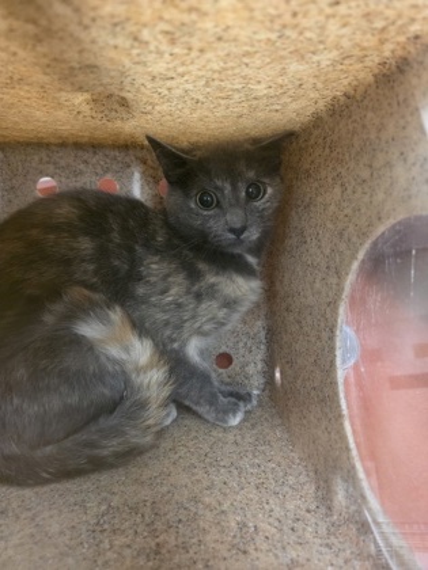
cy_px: 285
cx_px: 214
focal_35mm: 23
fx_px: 379
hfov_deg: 58.9
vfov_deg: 73.9
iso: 1600
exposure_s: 1/120
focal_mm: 6.3
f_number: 1.7
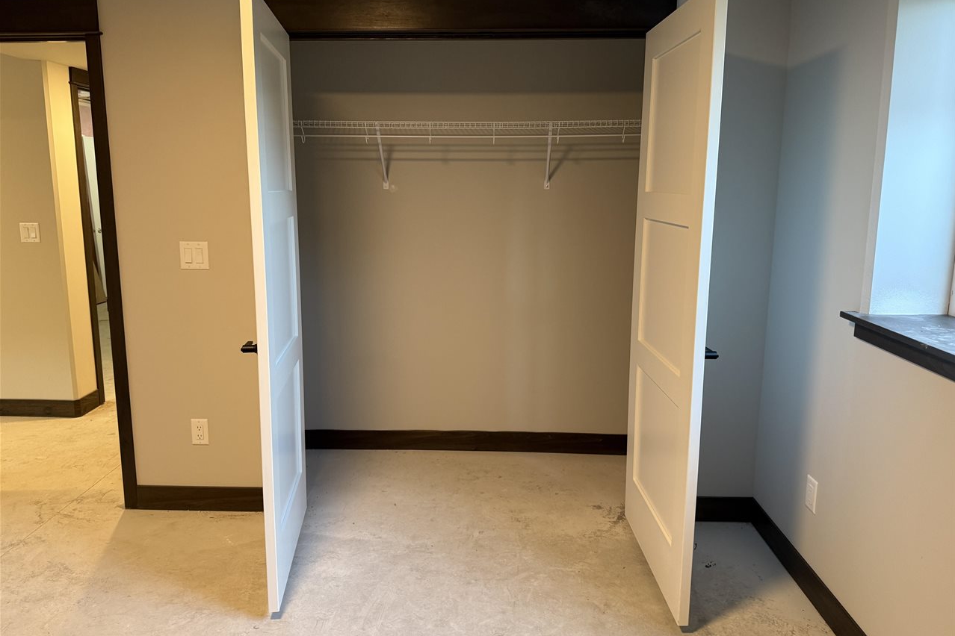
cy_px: 290
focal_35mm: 25
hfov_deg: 71.5
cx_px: 478
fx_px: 663
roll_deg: +0.6
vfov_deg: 51.2
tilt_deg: -5.5
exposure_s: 1/60
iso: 200
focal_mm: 6.76
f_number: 1.78
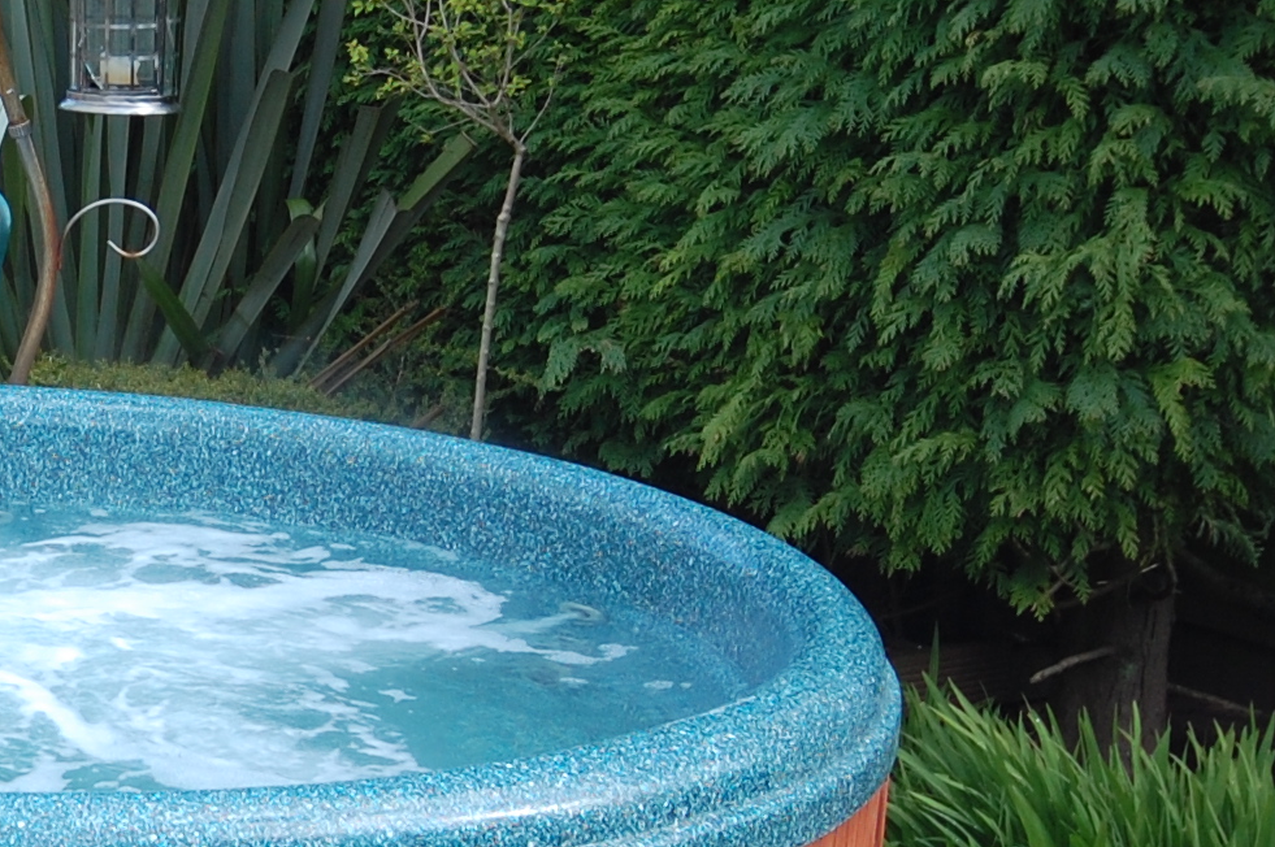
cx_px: -198
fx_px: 3255
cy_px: 496
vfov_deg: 14.8
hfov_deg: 20.9
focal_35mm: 92
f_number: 5.6
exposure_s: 1/125
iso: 280
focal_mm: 20
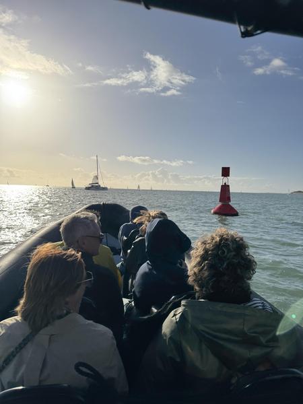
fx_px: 280
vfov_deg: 71.6
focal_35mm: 24
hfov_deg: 56.8
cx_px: 152
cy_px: 202
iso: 64
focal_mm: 6.76
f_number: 1.78
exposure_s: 1/15152
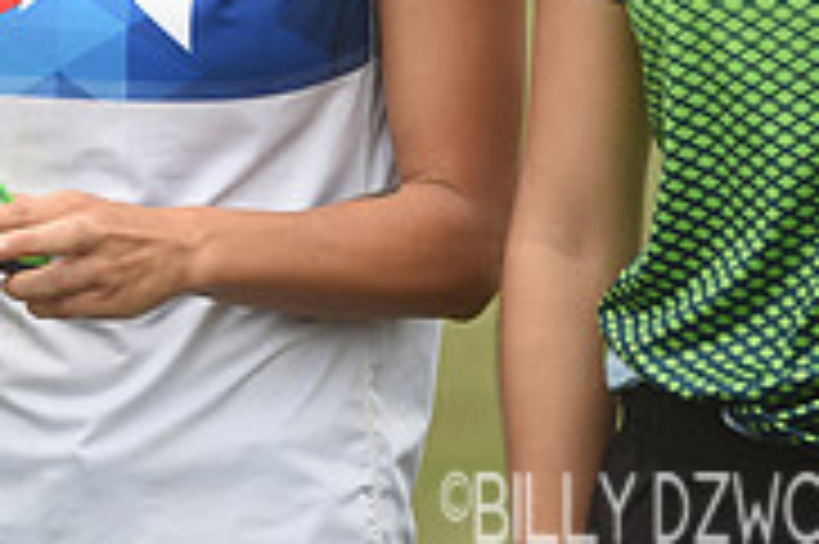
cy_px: -173
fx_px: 14456
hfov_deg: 3.2
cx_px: 153
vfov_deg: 2.2
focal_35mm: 636
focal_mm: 200
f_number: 2.8
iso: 320
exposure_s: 1/1600
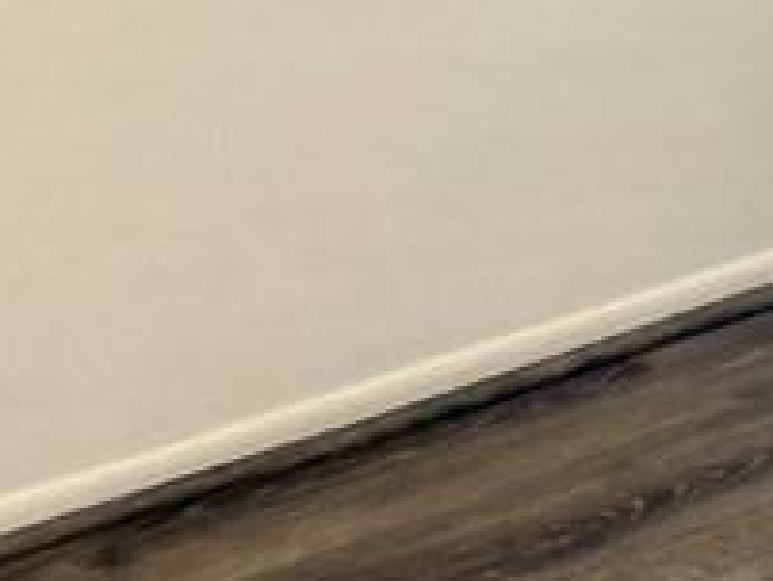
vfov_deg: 7.5
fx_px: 4248
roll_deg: +1.1
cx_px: 1519
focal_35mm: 190
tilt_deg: -7.2
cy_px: -642
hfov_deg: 9.7
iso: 200
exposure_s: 1/124
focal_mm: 6.76
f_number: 1.78
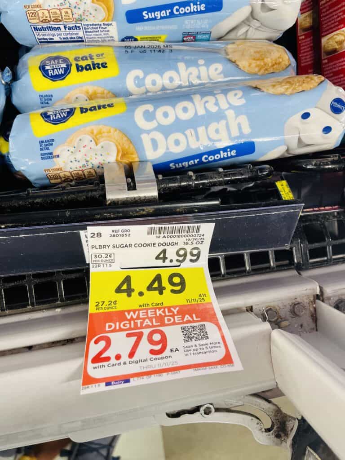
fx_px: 346
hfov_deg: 53.1
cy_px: 230
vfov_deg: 67.3
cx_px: 172
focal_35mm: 26
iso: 125
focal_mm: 4.2
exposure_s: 1/121
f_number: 1.6
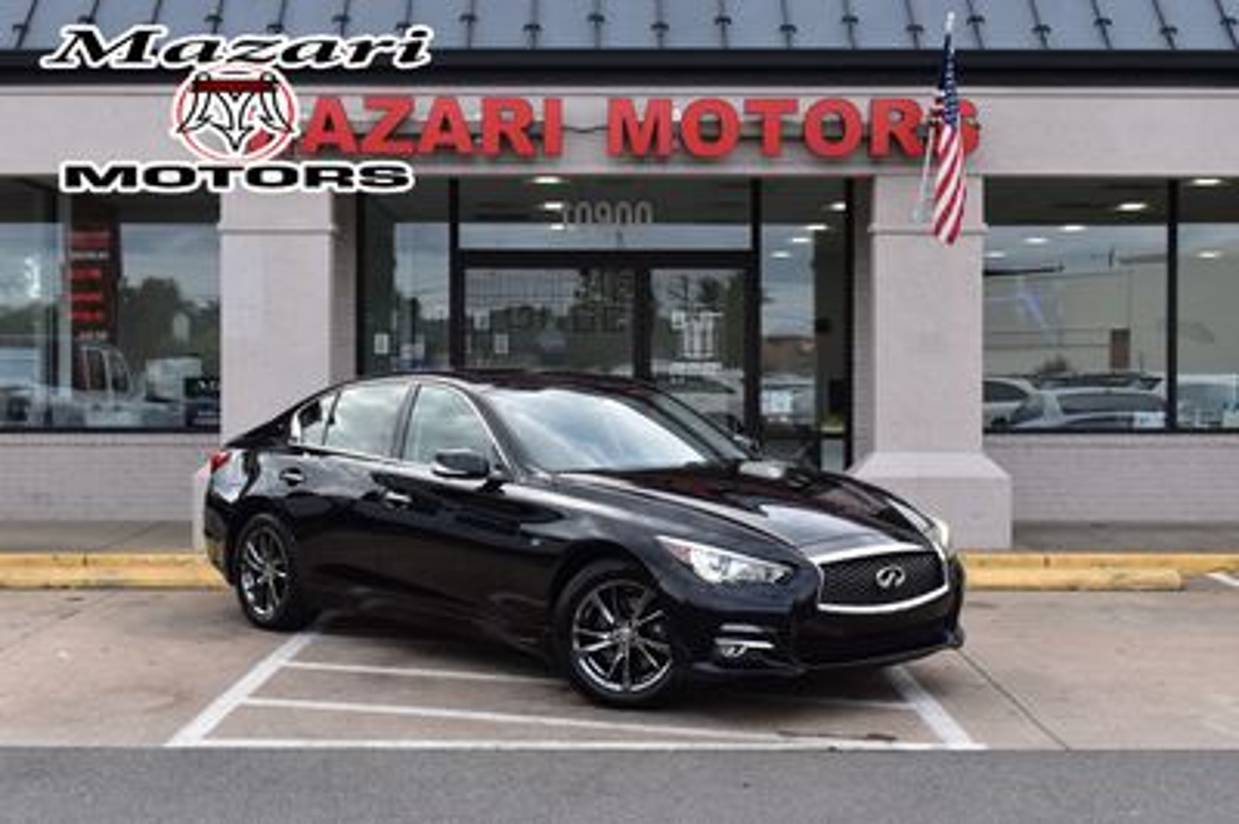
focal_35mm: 52
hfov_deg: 37.9
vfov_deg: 25.7
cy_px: 412
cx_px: 620
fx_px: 1805
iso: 400
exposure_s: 1/250
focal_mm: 35
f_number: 10
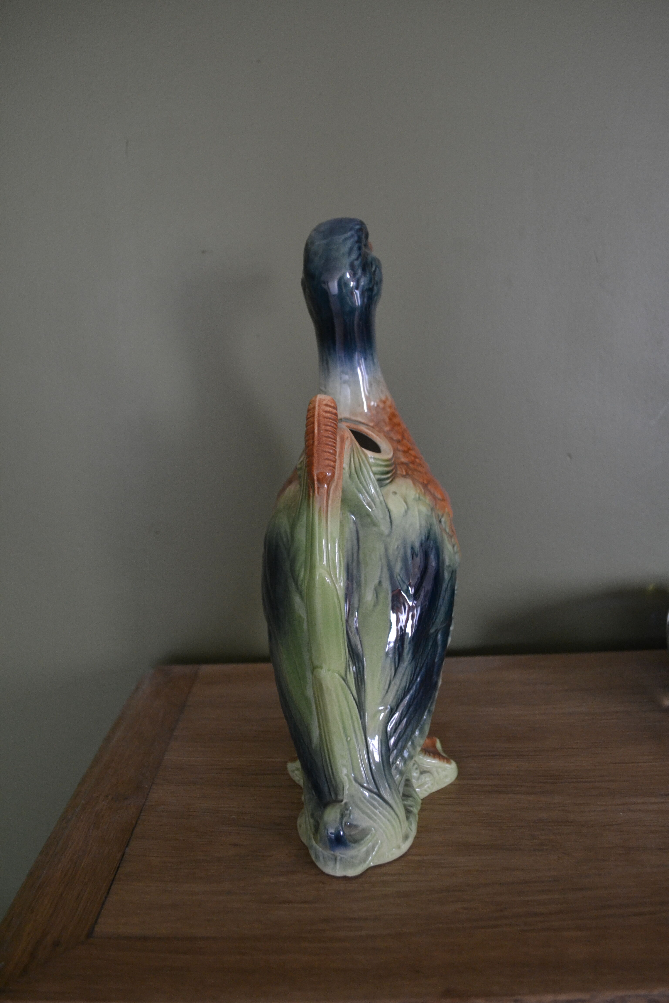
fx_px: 753
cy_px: 502
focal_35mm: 27
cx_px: 334
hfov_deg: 47.9
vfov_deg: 67.4
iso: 1600
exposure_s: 1/60
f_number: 3.5
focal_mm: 18
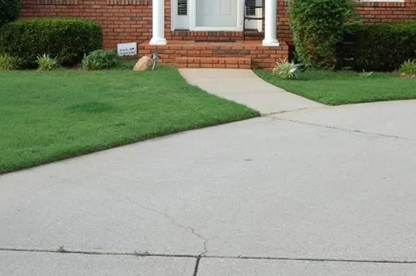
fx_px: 714
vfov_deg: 21.6
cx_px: 224
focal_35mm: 62
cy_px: 61
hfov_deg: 32.5
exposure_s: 1/125
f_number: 5.6
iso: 220
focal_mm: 23
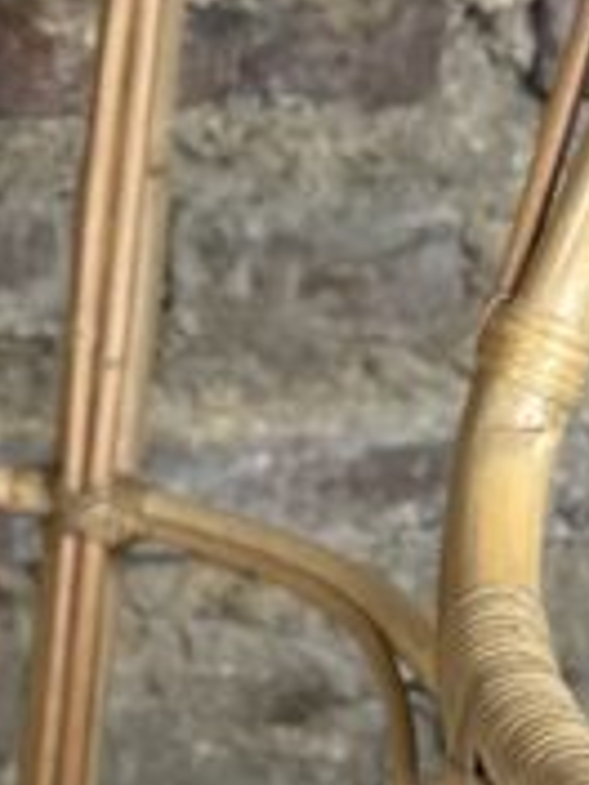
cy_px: 1084
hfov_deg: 5.3
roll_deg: +0.0
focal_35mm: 279
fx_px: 6330
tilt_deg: -31.6
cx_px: -451
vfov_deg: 7.0
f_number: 1.78
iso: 100
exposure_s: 1/100
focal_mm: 6.86
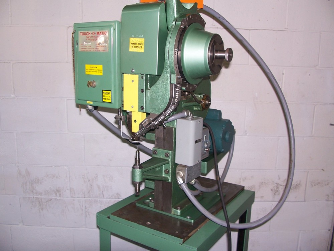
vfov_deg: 40.7
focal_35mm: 35
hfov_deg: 52.6
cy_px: 126
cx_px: 167
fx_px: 338
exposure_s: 1/60
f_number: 2.8
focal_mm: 6
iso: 80
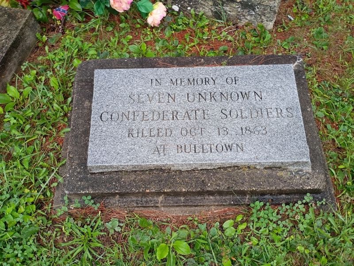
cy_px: 133
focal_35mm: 29
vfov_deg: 48.2
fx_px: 297
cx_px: 177
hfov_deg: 61.7
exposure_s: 1/60
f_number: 1.8
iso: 149
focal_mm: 4.27
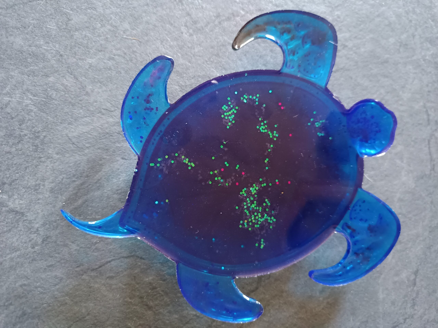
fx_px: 304
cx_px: 219
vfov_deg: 56.8
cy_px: 164
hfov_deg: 71.6
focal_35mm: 24
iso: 5206
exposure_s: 1/16.7
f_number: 1.7
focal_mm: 5.31
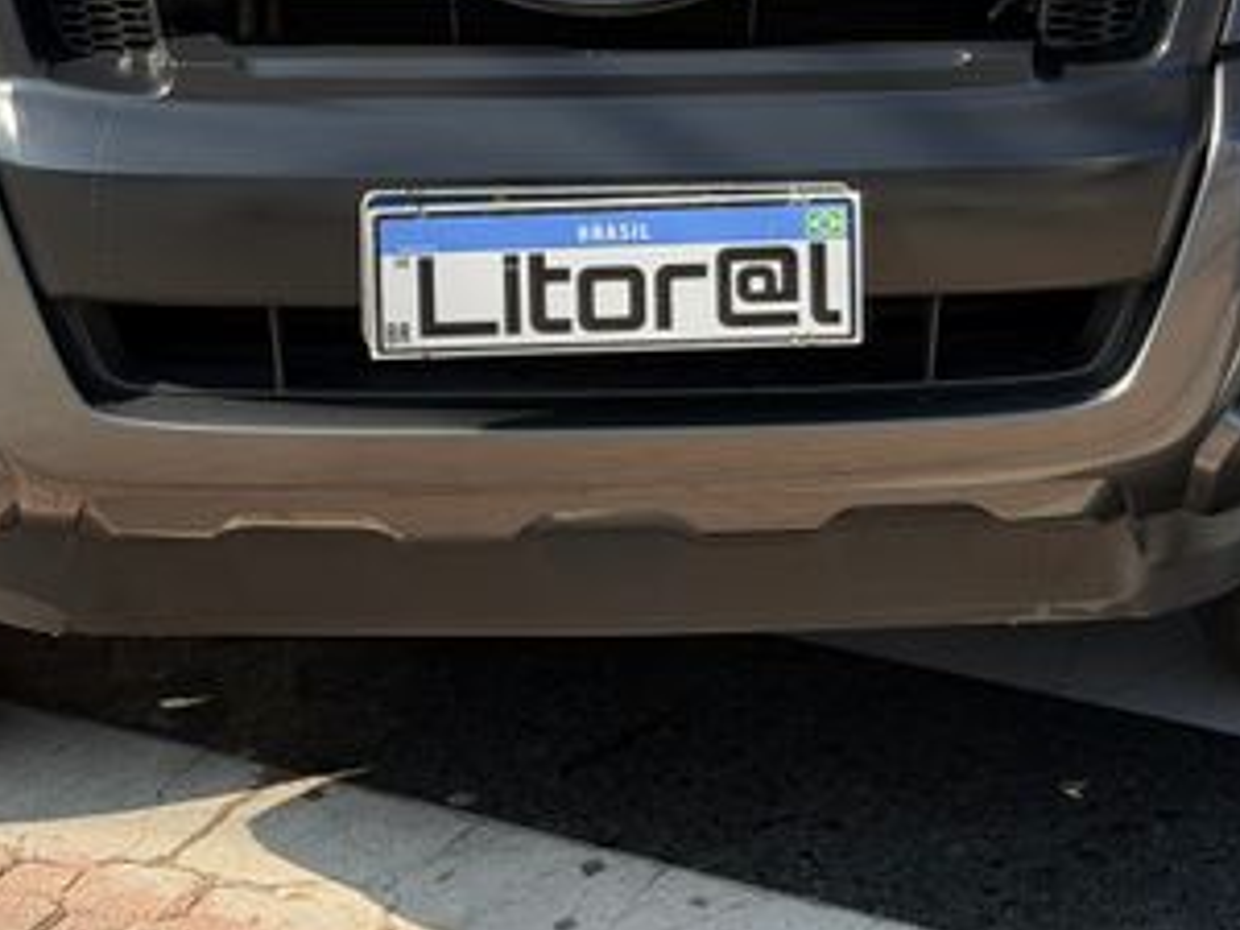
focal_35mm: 123
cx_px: 686
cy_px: -186
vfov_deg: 11.8
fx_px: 4406
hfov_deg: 16.0
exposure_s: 1/1242
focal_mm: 6.76
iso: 100
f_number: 1.78
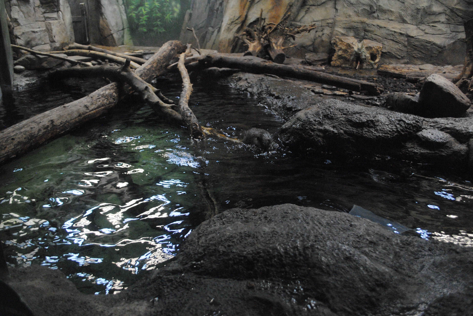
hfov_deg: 61.9
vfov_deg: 43.7
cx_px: 236
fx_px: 395
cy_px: 158
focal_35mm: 30
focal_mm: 20
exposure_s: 1/125
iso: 1600
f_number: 3.8
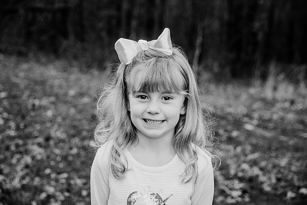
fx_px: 495
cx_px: 154
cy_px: 102
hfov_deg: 34.5
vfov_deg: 23.4
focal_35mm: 58
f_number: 4
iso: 800
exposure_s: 1/800
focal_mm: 58
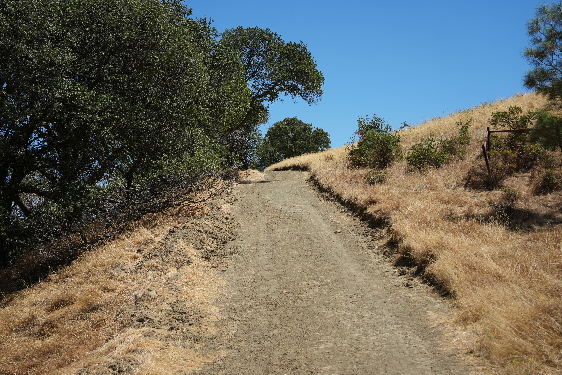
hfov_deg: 38.2
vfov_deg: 26.0
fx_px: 812
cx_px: 281
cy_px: 188
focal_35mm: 52
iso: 160
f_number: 4.5
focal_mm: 52
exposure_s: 1/1250
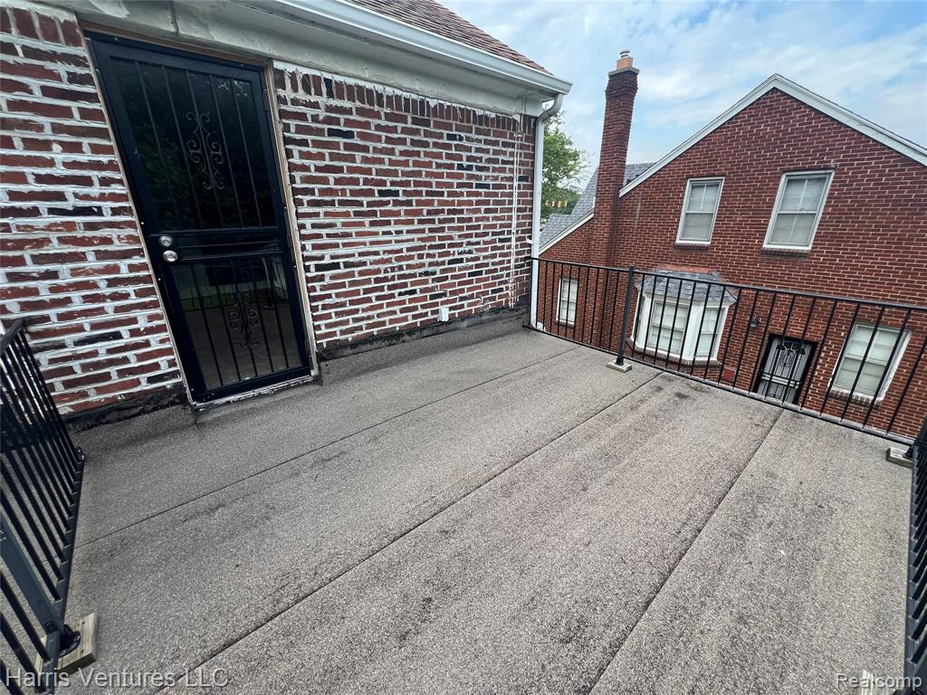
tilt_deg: -21.0
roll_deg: +0.6
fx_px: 348
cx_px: 464
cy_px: 348
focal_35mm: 13
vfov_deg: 89.9
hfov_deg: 106.2
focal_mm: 1.57
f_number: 1.8
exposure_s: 1/222
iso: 32
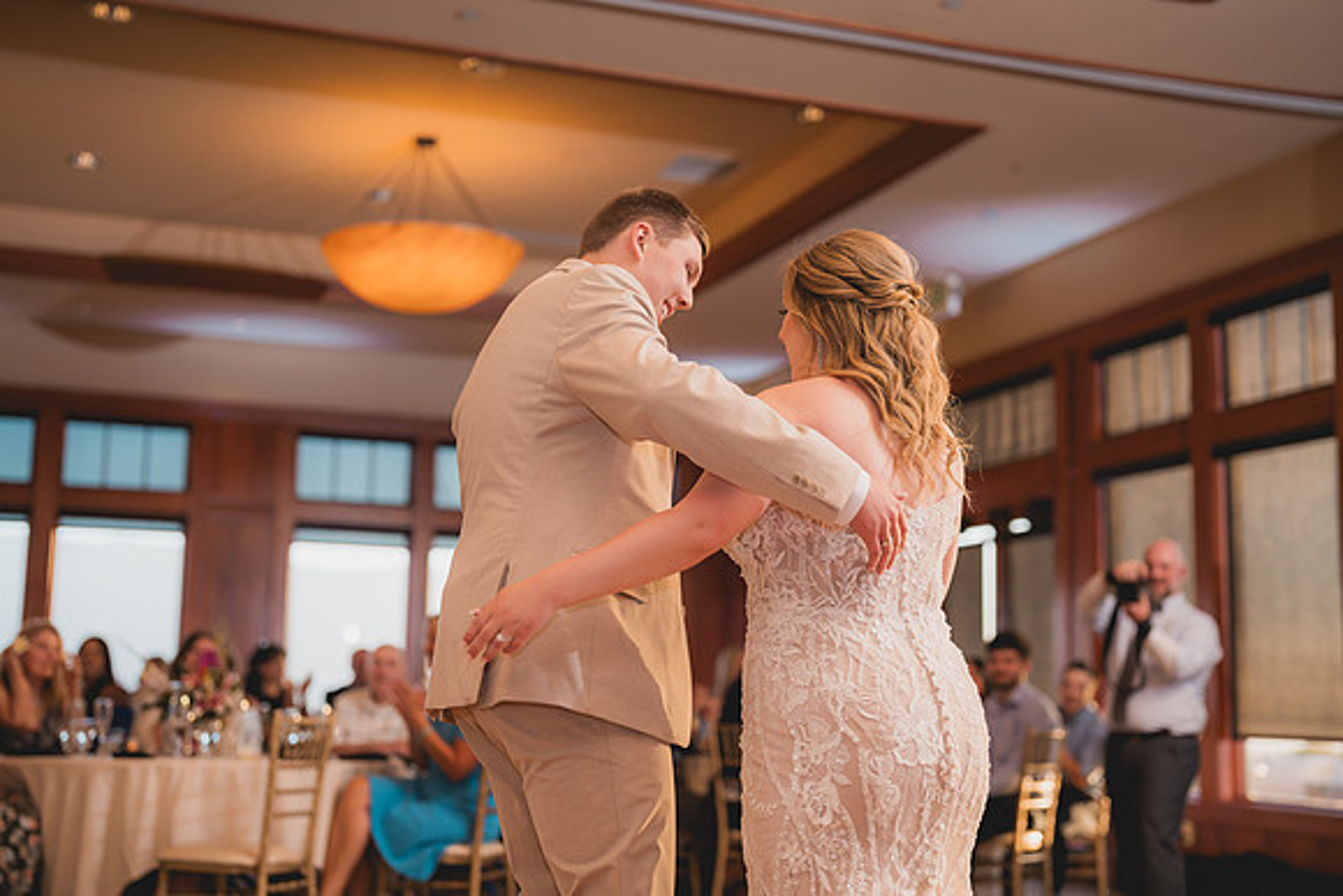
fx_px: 1866
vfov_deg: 27.0
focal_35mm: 50
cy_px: 448
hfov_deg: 39.6
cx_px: 672
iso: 125
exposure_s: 1/250
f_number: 1.8
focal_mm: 50
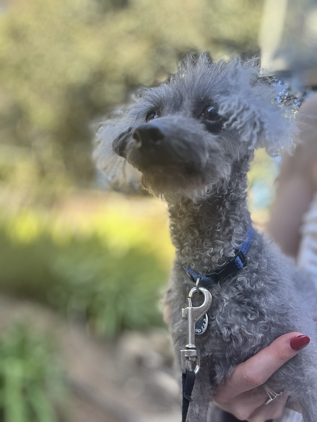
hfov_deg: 46.8
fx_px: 366
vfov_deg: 60.0
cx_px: 158
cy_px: 211
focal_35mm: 30
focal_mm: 2.69
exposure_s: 1/121
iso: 25
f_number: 1.9
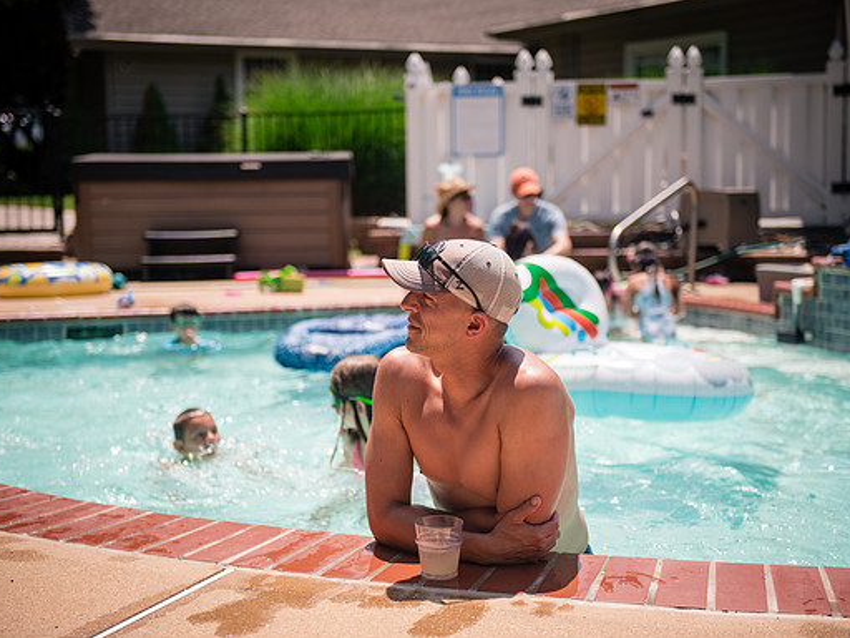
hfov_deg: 31.7
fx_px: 1498
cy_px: 318
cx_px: 430
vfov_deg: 24.0
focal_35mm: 61
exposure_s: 1/4000
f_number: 2.8
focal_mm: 56
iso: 160
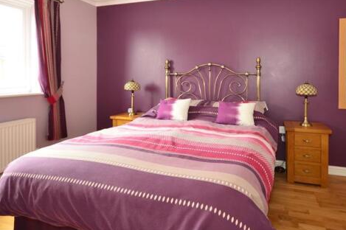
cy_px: 76
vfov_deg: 58.0
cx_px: 207
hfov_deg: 80.3
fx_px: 202
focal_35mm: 21
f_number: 5.6
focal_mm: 10
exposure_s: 1/4
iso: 400
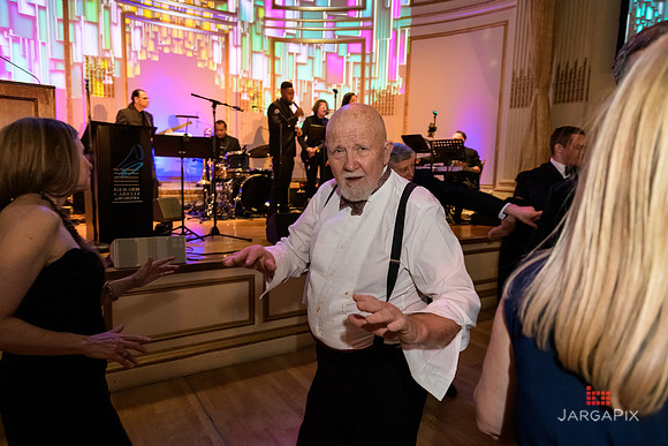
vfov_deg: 53.2
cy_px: 223
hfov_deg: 73.7
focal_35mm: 24
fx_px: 445
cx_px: 334
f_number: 4
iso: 3200
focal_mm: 24
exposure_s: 1/100
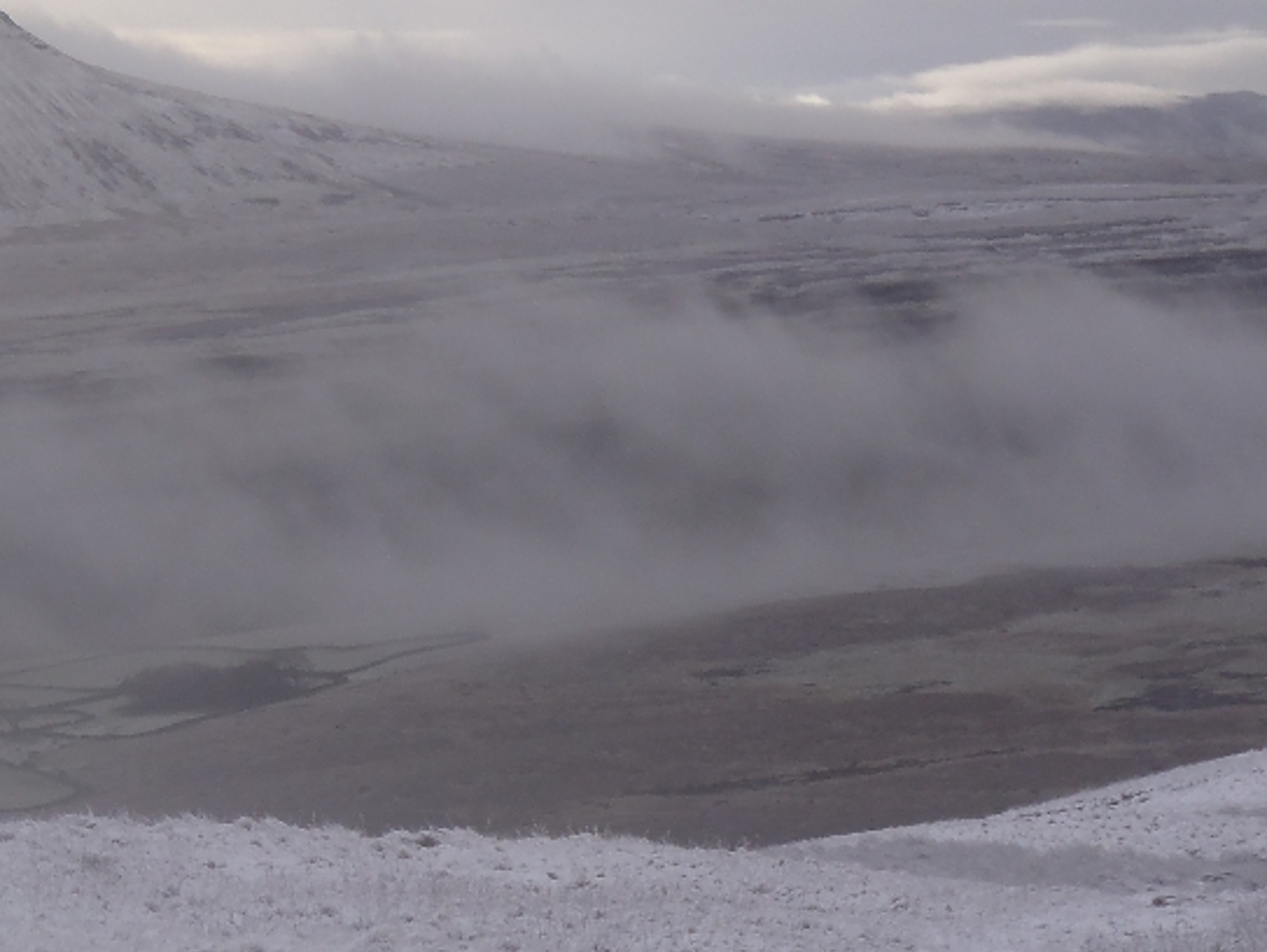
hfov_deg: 13.6
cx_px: 229
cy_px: 397
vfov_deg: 10.3
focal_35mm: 144
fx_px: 5274
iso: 80
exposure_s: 1/200
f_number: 5
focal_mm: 13.18
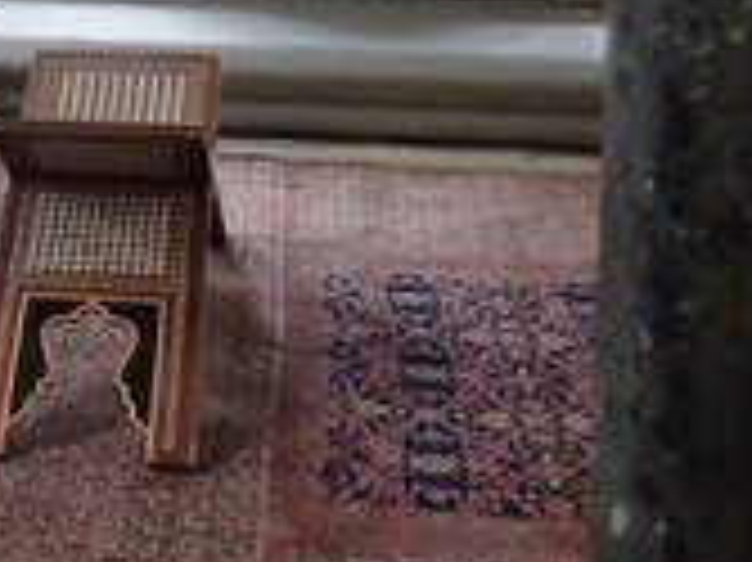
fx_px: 1824
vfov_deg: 16.6
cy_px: -151
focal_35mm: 84
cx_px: -23
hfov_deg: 22.3
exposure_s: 1/25
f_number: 3.9
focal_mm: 5
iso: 800
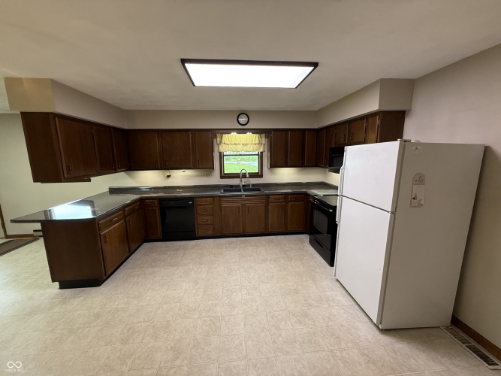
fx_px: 203
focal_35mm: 14
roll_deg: +0.5
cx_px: 250
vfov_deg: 85.7
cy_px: 188
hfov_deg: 102.1
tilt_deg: -9.4
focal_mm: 2.22
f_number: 2.2
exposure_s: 1/60
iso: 200
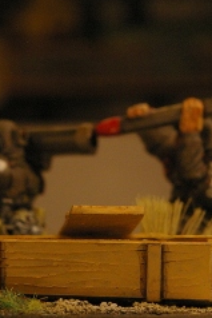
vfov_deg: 14.5
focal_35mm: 141
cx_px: 85
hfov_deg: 9.7
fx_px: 1244
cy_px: 183
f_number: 11
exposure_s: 1/1000
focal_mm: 50
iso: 1600
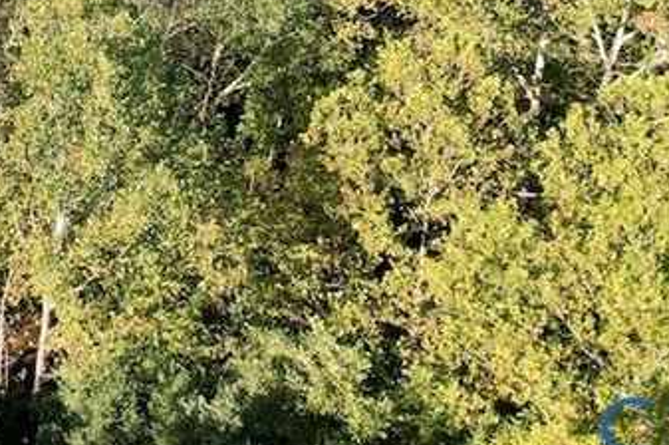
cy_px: -234
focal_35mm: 71
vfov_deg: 17.2
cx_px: -46
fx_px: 1318
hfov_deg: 26.5
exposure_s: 1/725
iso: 110
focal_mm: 8.38
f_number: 2.8
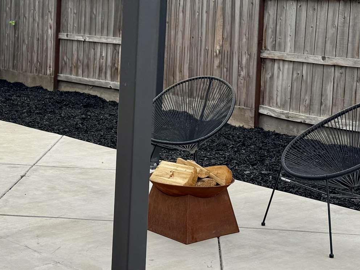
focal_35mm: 74
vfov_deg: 19.6
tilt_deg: -1.3
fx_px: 770
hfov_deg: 26.3
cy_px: 40
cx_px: 157
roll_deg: -2.5
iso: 80
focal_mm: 6.76
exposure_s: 1/3802
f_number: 1.78
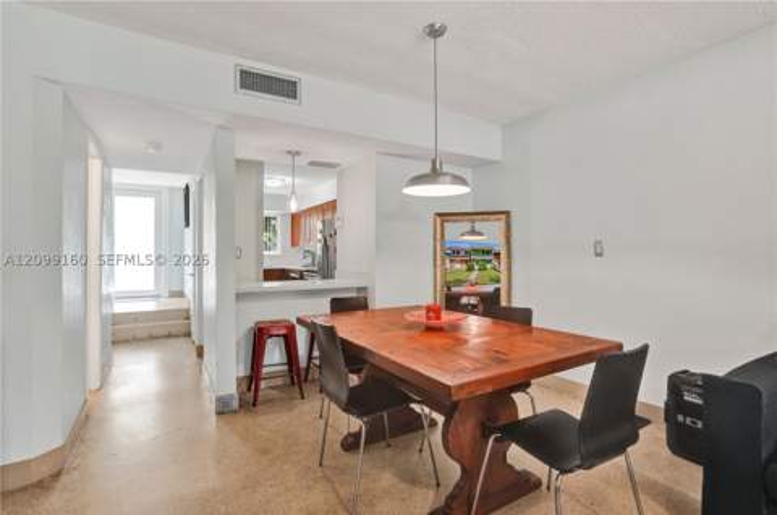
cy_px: 258
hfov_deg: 96.8
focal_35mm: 16
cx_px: 388
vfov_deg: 73.5
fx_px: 345
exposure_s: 1/320
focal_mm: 16
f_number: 5.6
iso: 2000
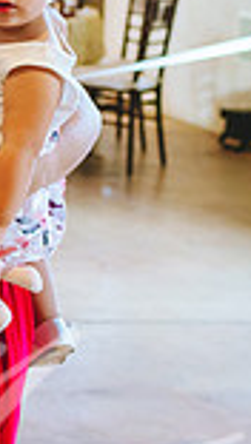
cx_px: -568
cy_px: 50
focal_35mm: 136
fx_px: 1606
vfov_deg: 15.6
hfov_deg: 7.5
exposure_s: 1/60
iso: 1600
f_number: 2.8
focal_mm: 35
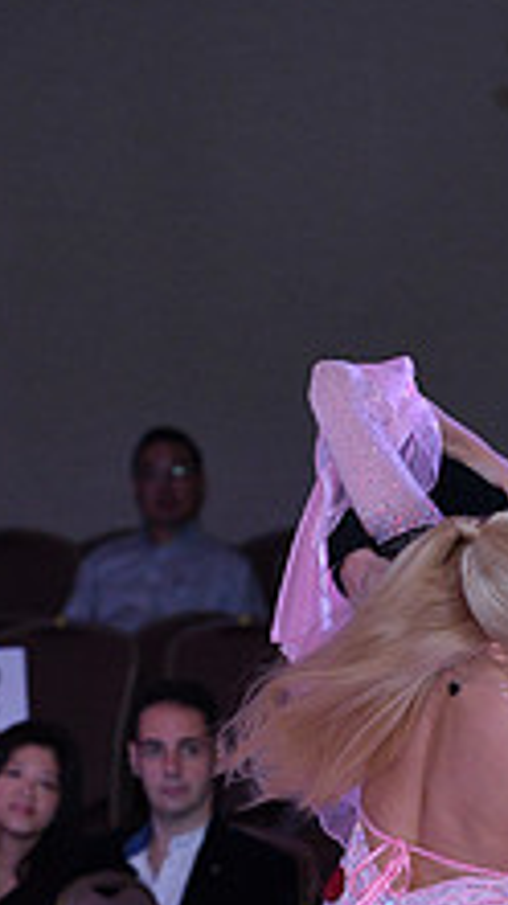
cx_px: 567
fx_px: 9885
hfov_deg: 2.9
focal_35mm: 412
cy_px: 1130
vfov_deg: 5.2
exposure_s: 1/250
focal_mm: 150
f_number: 5.6
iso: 2000
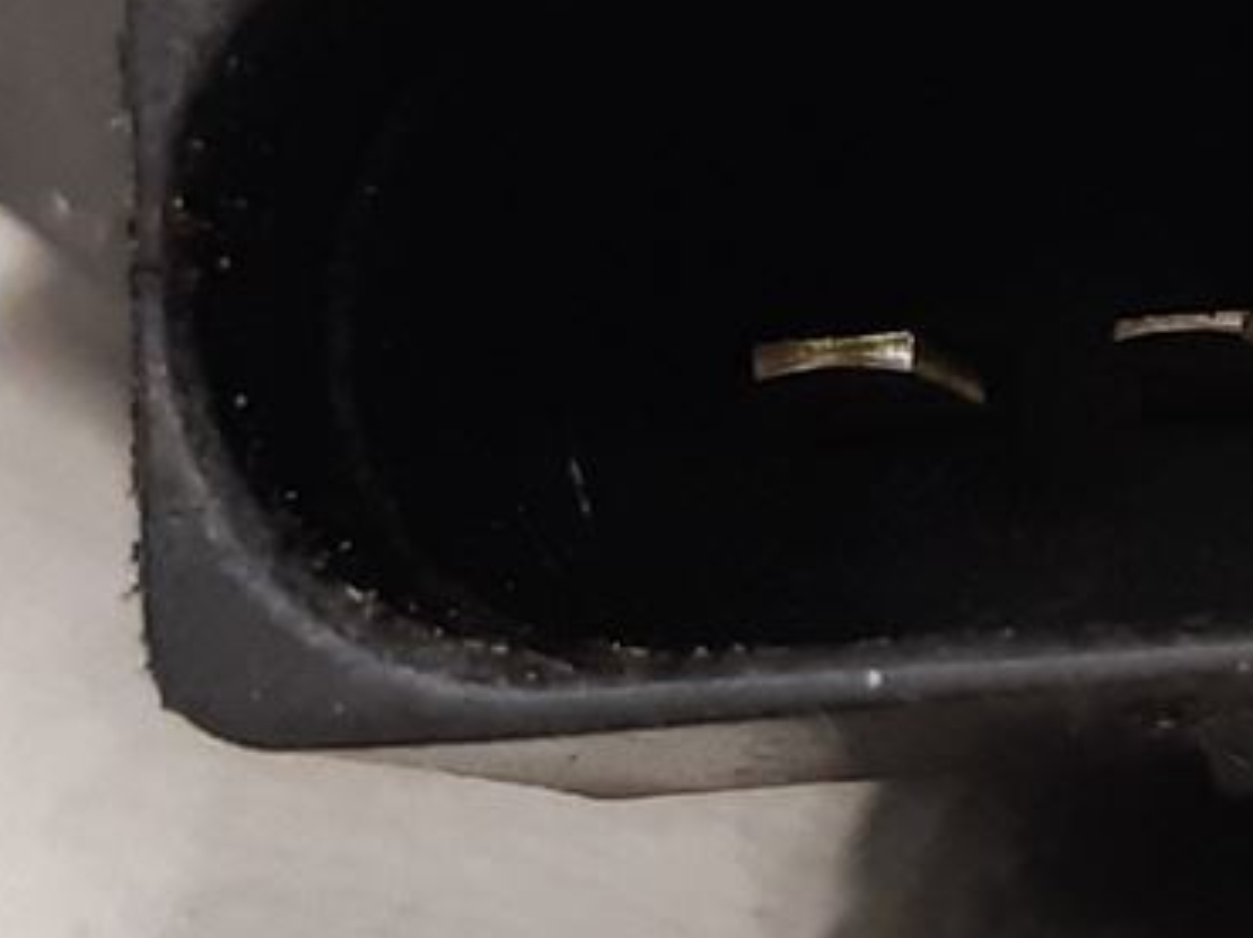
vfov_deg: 10.3
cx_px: 1412
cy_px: 186
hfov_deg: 13.4
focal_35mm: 144
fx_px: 5209
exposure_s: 1/50
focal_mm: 3.93
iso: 200
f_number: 1.7
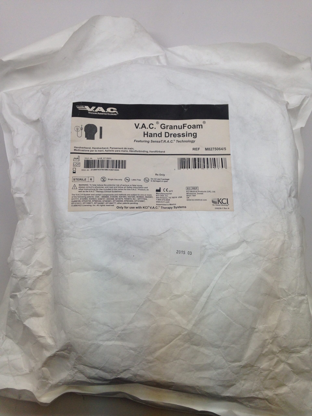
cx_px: 156
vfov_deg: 55.4
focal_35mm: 33
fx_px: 397
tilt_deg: -80.9
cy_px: 208
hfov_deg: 42.9
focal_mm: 4.12
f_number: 2.4
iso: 80
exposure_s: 1/120
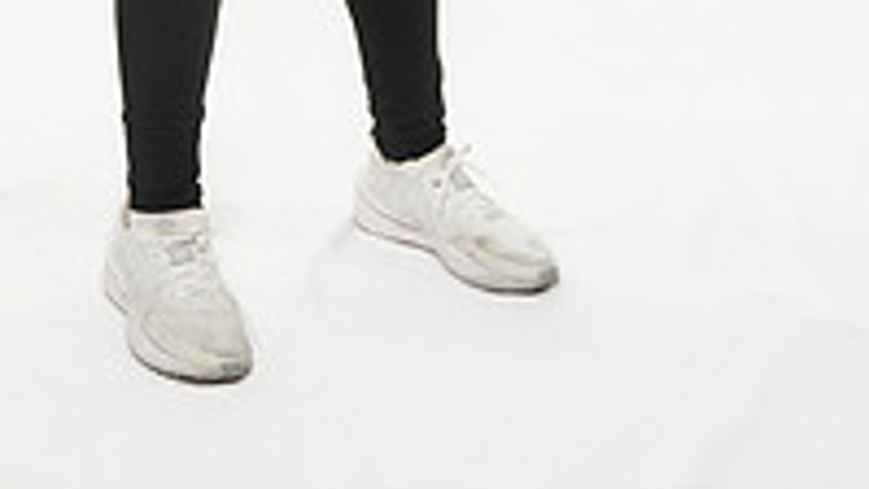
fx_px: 2561
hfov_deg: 19.2
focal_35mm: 111
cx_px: 341
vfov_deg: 10.1
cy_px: -489
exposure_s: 1/125
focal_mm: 46.9
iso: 500
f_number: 8
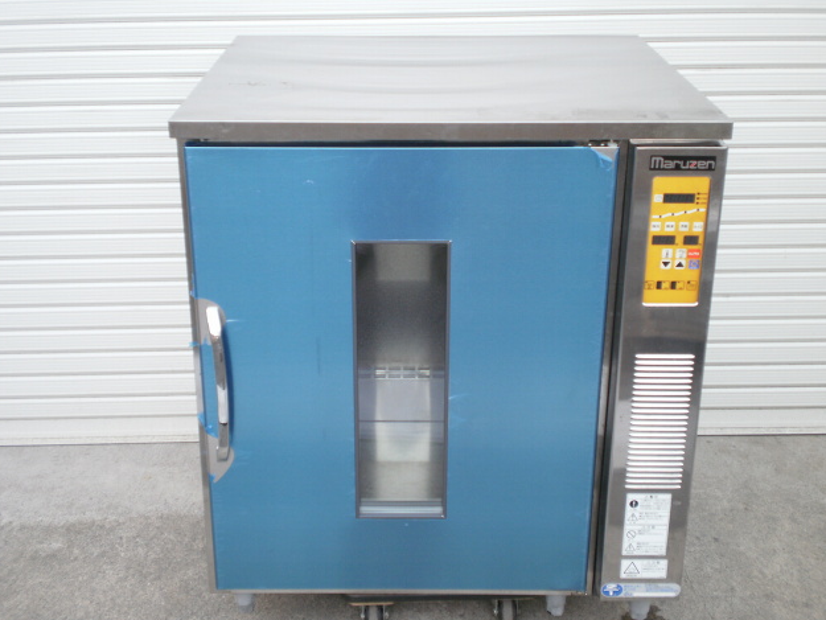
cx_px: 408
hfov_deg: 43.8
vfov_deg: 33.6
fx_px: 1026
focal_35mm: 43
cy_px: 312
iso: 125
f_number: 3.5
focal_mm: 7.4
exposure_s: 1/25
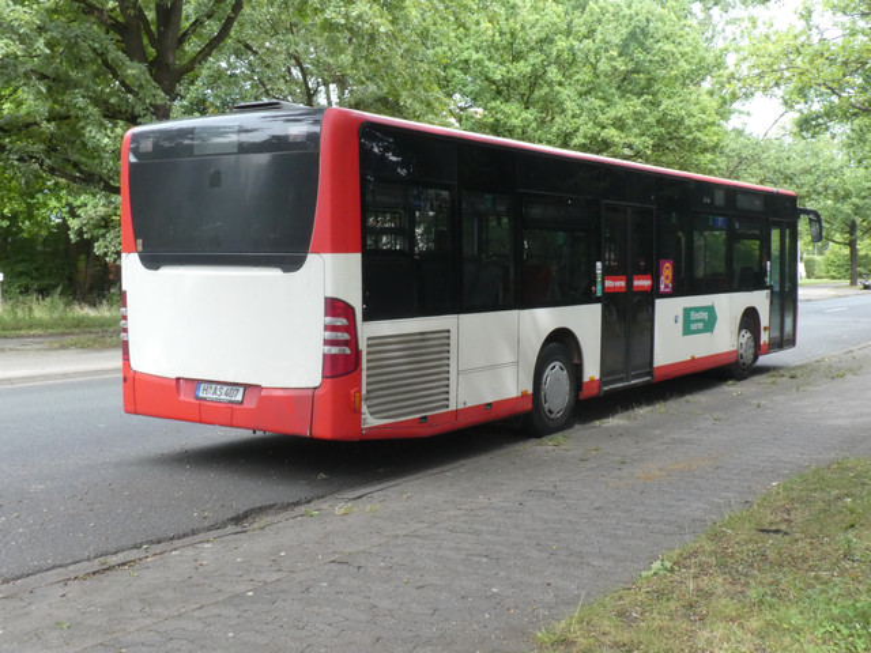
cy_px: 326
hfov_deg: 46.8
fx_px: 1006
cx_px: 436
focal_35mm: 40
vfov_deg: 36.0
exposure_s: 1/80
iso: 500
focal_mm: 7.2
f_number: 3.8
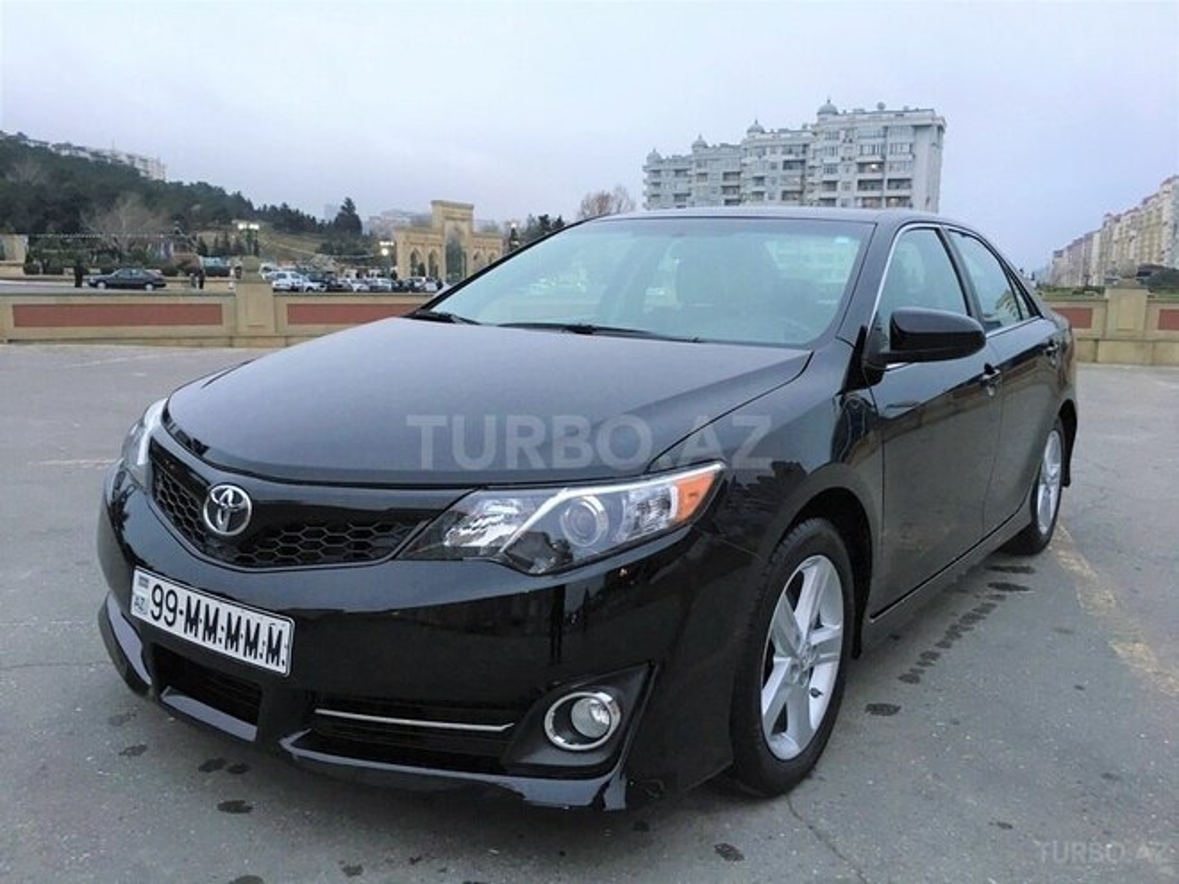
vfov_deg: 48.2
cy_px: 442
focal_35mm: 29
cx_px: 590
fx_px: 988
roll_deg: -1.0
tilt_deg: -9.0
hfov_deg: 61.7
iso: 100
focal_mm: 4.15
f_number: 2.2
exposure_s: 1/33
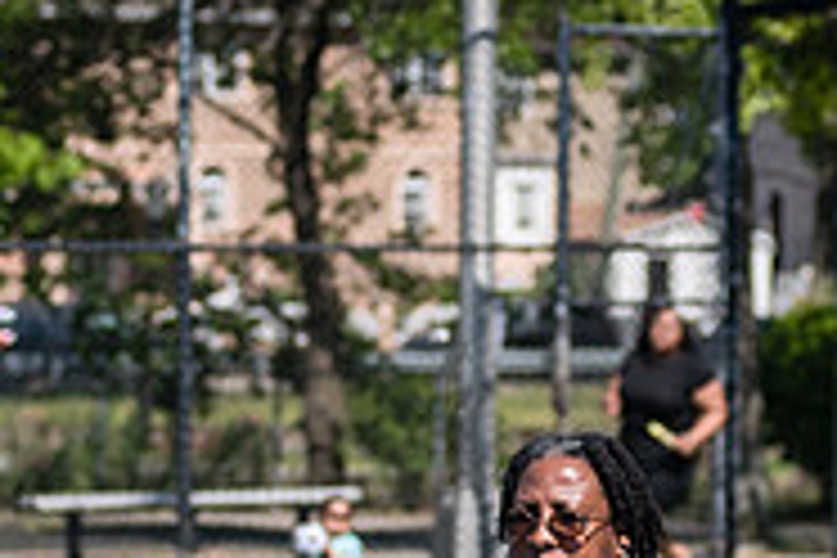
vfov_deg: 5.1
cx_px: 514
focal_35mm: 269
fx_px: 6254
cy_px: 787
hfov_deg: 7.7
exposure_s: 1/3200
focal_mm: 80
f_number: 3.5
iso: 200
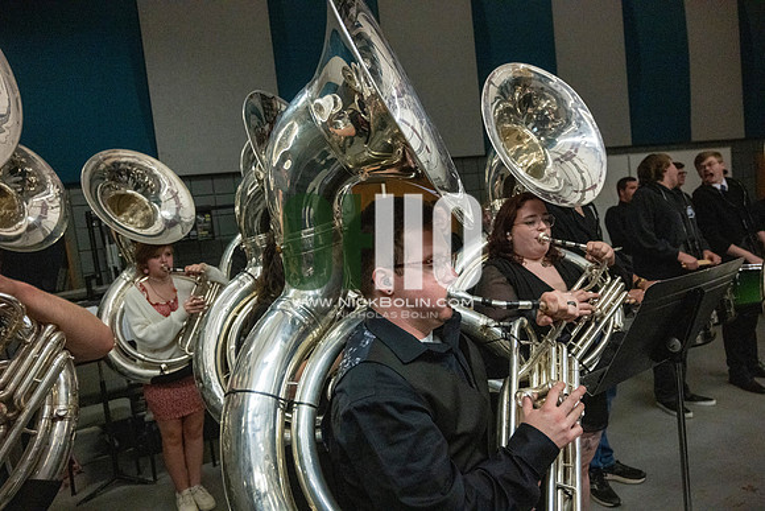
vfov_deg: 53.2
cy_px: 256
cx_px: 382
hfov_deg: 73.7
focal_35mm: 24
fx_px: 510
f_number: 4
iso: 10000
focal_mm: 24
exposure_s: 1/500
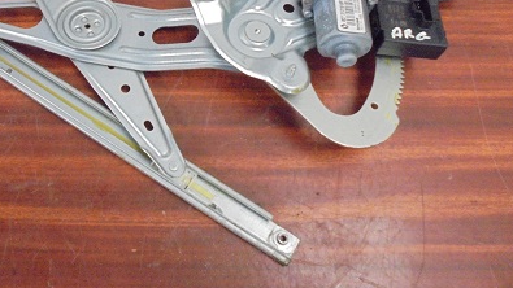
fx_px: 503
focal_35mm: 37
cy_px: 62
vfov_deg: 31.2
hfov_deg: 53.4
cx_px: 190
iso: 800
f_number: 3.5
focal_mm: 4.6
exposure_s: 1/60
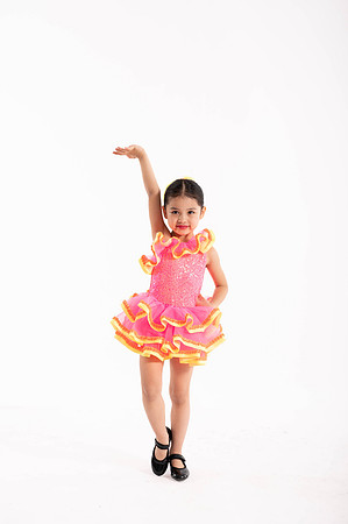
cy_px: 262
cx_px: 174
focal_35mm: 55
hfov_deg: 24.6
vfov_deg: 36.3
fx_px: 799
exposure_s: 1/200
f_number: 8
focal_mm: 55
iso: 400
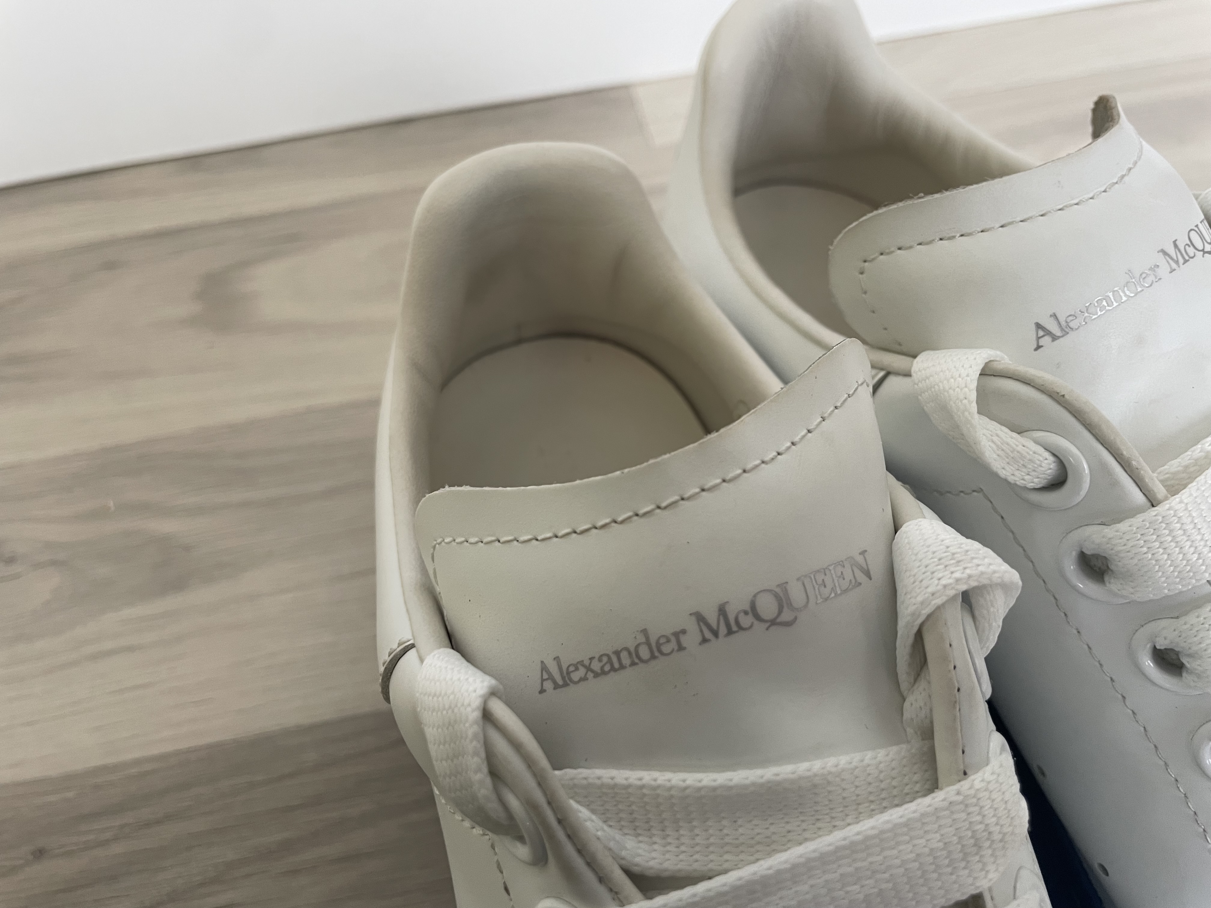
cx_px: 606
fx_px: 910
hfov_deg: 67.3
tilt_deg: -53.0
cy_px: 454
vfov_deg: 53.1
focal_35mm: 26
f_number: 1.6
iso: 160
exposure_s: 1/60
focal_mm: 4.2
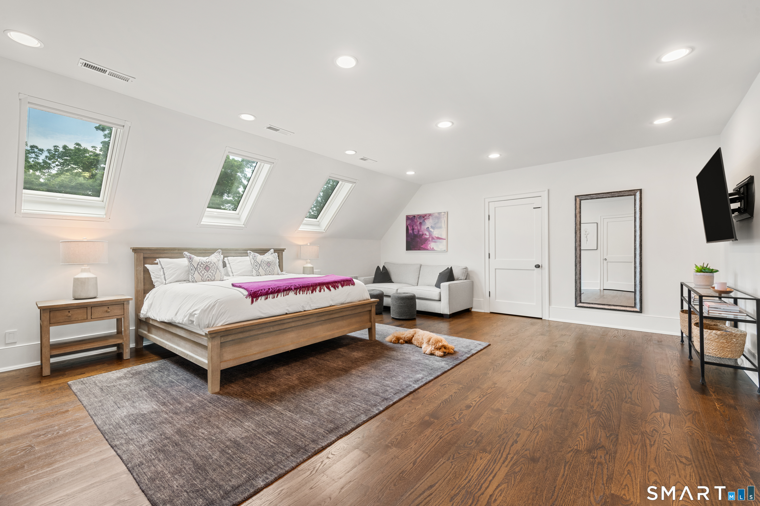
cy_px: 253
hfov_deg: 100.4
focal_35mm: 15
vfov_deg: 77.3
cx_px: 380
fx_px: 317
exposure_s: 1/1.25
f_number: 11
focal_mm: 15
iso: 250
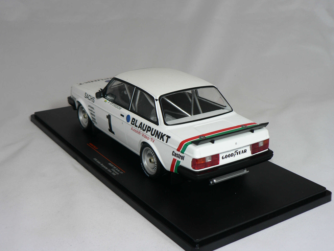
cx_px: 167
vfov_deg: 28.6
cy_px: 126
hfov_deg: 37.5
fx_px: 492
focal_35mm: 51
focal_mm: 8.4
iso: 80
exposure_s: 1/60
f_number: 2.8
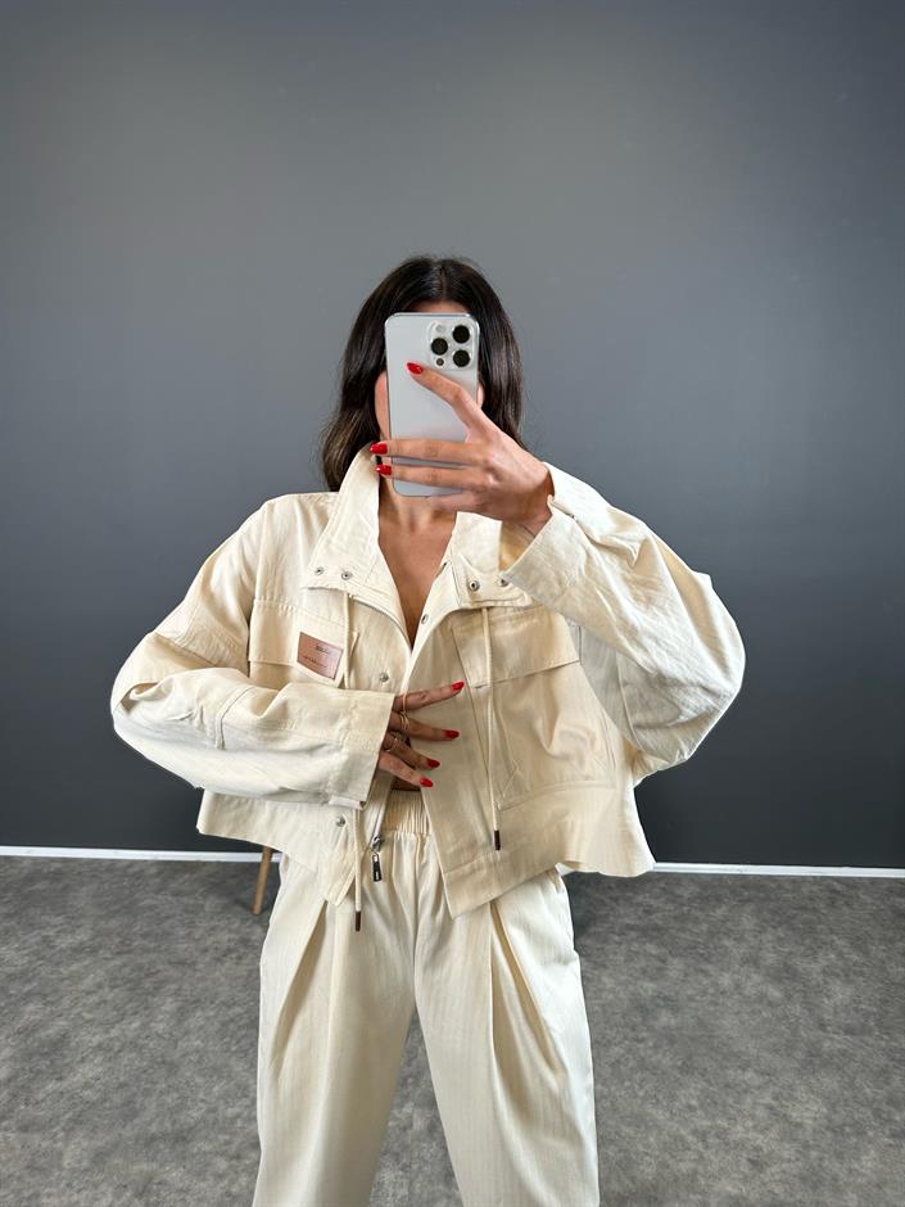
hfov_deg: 56.8
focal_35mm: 24
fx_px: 837
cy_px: 604
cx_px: 452
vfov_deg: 71.6
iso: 100
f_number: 1.78
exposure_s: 1/100
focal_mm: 6.86
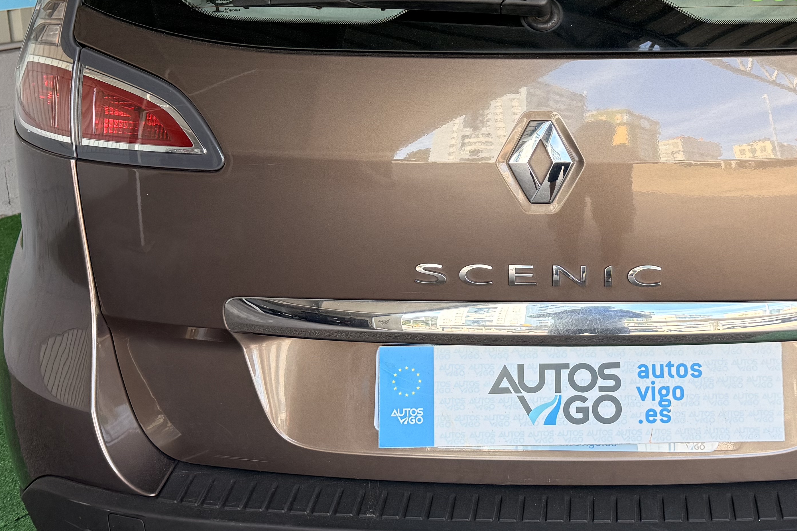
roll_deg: +1.1
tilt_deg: -13.5
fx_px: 1129
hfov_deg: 38.0
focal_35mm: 51
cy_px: 137
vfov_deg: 26.2
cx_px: 587
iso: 160
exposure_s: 1/228
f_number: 1.78
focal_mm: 6.76
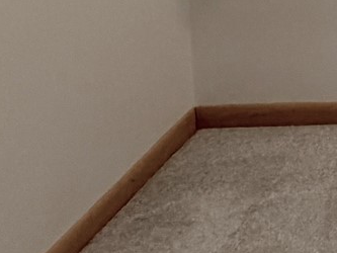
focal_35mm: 86
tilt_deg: -6.2
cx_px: 709
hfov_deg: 16.3
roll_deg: -0.1
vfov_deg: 14.2
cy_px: -262
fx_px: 838
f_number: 2.2
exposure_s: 1/120
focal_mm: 2.22
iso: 320
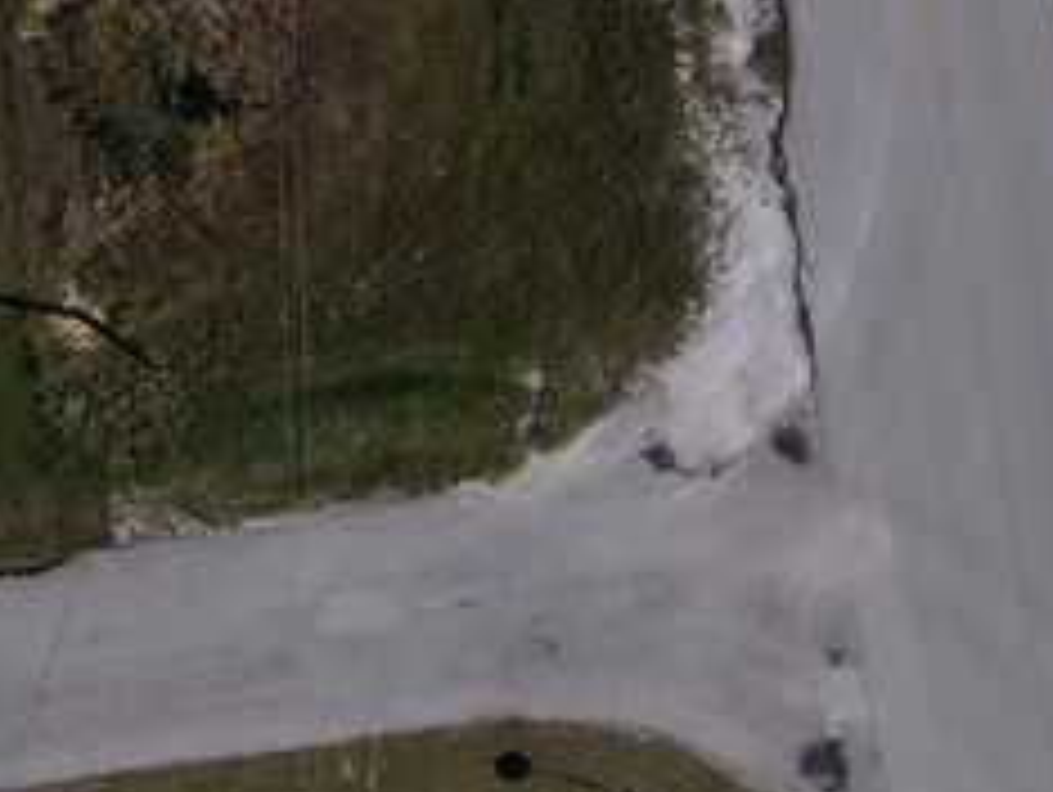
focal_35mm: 105
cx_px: -693
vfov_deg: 13.7
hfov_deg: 16.4
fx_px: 3197
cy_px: -184
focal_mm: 4.5
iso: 100
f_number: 2.8
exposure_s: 1/100
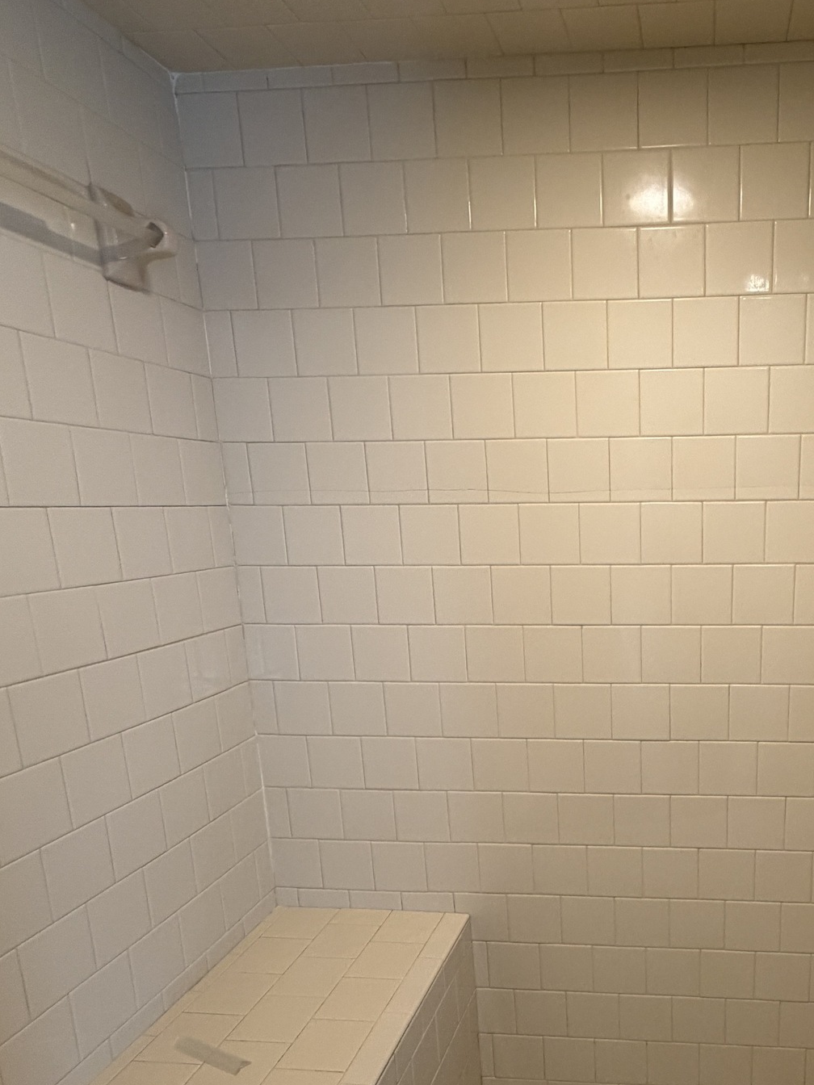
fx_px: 752
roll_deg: -0.3
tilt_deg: -12.7
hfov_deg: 53.2
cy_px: 675
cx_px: 646
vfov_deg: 70.5
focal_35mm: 24
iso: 200
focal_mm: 2.22
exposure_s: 1/60
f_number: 2.2
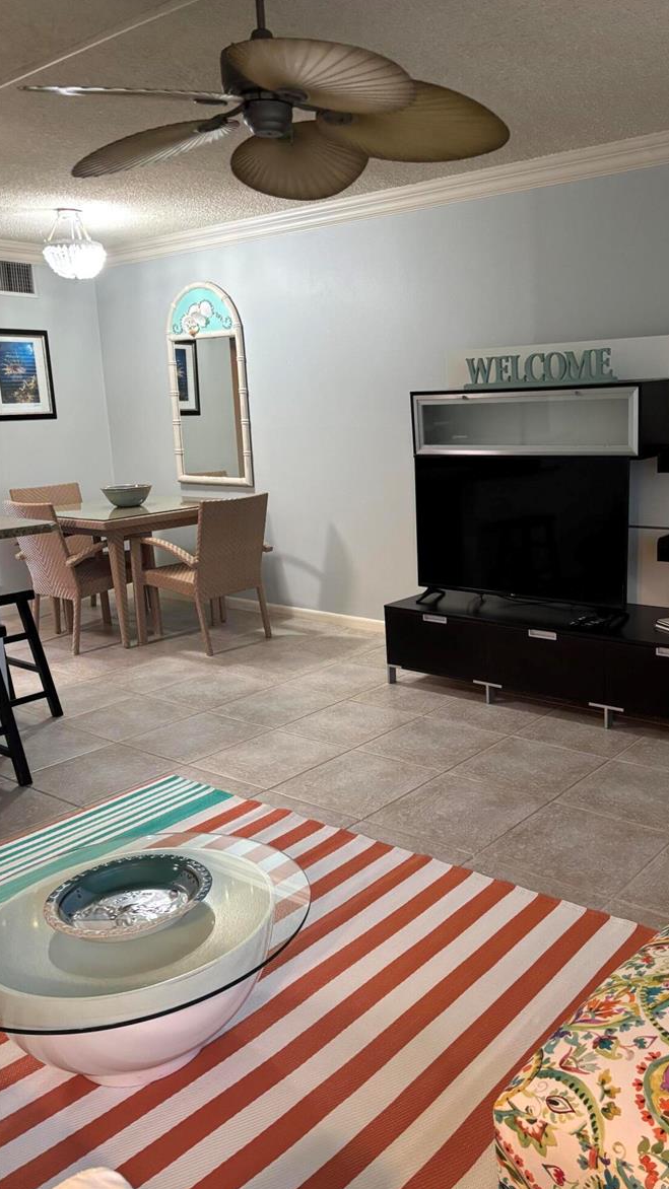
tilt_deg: -11.3
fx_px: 915
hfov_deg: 39.6
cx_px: 451
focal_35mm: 29
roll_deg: +1.4
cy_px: 585
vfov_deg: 66.1
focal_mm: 5.96
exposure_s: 1/60
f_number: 1.6
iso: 400
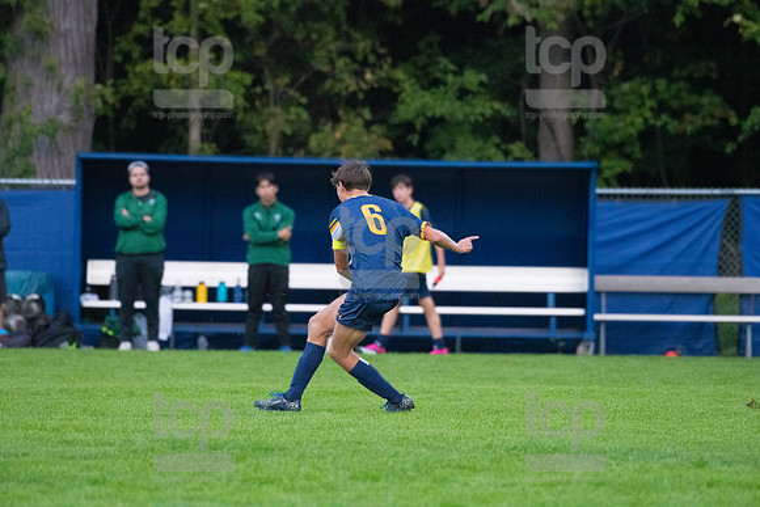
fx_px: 7601
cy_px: 254
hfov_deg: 5.7
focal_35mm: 360
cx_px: 380
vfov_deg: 3.8
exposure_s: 1/2000
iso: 6400
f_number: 5.6
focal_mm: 360
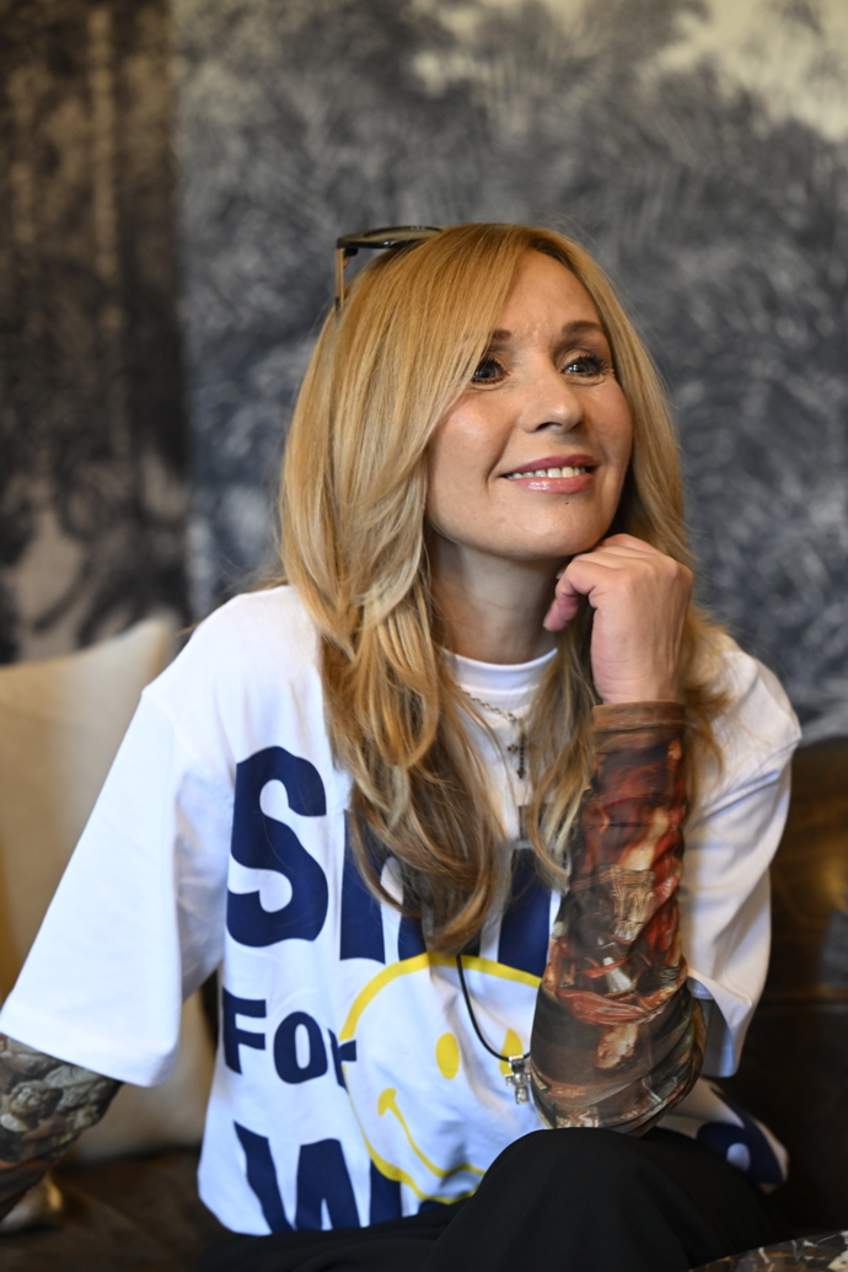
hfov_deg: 14.7
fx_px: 3286
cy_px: 636
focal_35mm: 93
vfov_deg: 21.9
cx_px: 424
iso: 2000
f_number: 3.5
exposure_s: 1/60
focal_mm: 93
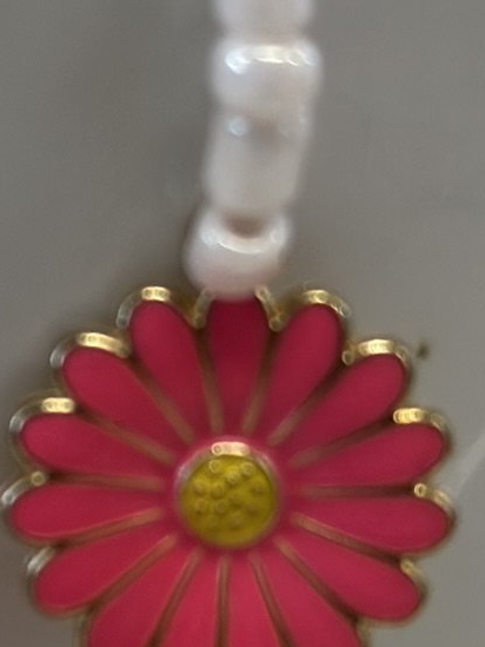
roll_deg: -3.1
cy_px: 509
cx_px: -40
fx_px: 3343
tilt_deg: -25.1
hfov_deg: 8.2
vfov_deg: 11.0
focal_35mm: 179
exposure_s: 1/100
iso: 125
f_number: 1.78
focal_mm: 6.86
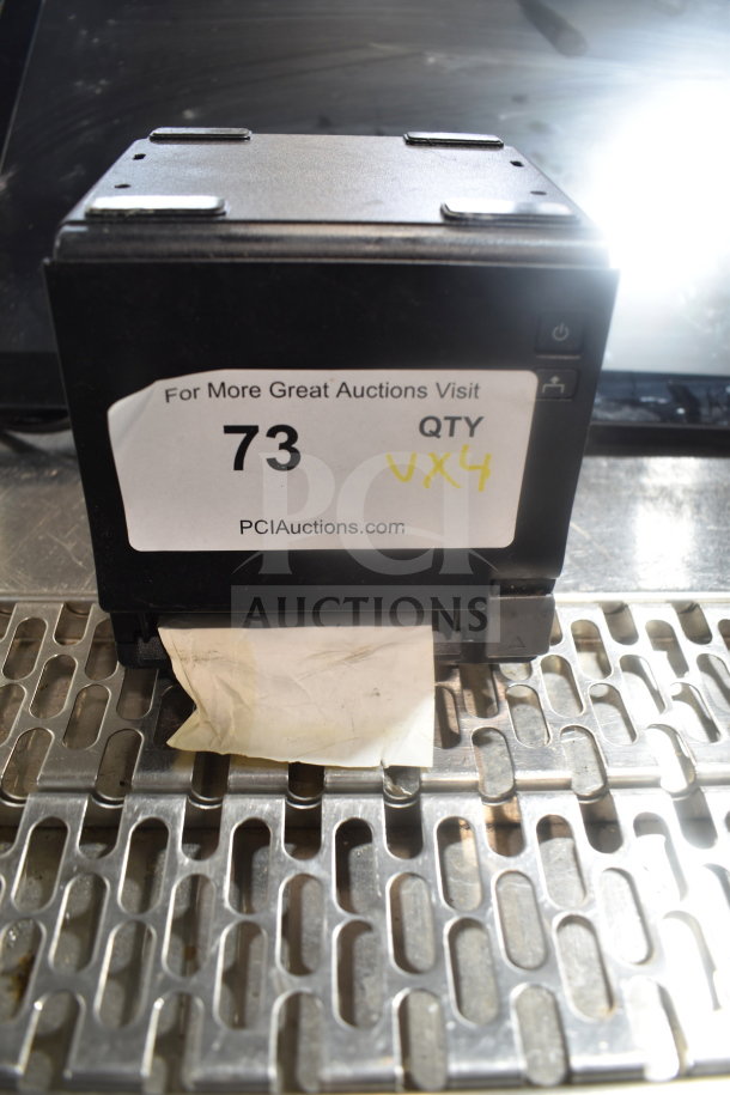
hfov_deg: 47.9
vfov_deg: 67.4
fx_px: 821
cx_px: 365
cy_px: 548
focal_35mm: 27
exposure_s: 1/30
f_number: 3.5
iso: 220
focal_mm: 18
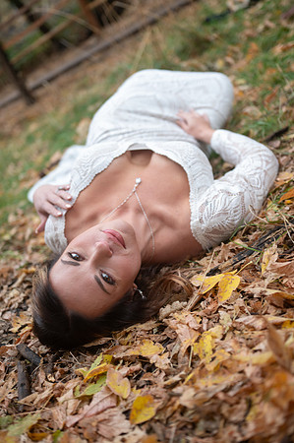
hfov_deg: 31.8
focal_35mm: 42
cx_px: 147
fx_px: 516
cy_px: 222
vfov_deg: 46.4
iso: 640
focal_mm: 42
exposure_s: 1/200
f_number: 2.8
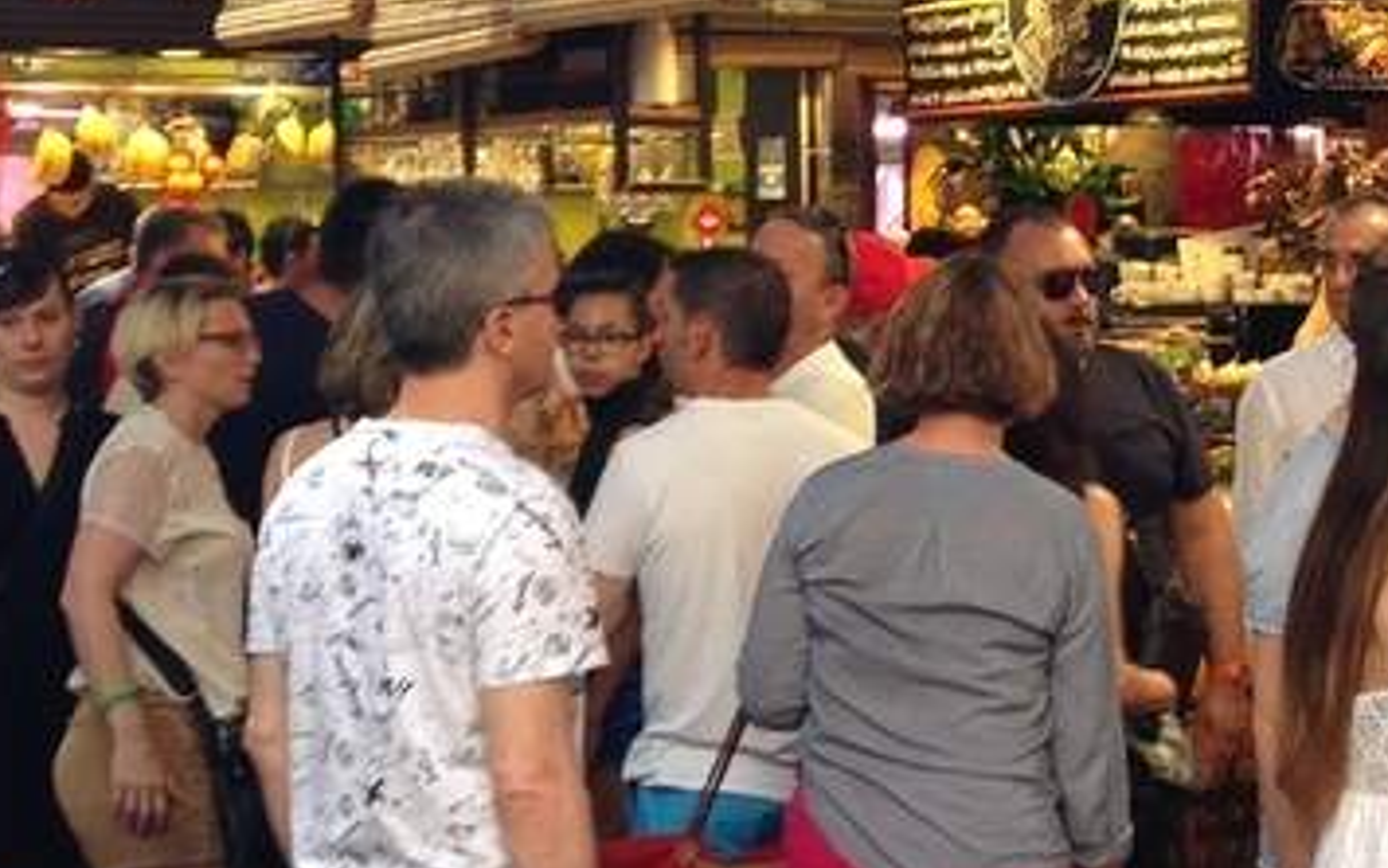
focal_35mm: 101
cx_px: 1075
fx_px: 3821
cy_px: 352
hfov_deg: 20.4
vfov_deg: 13.0
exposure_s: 1/60
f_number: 2.4
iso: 50
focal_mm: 4.12
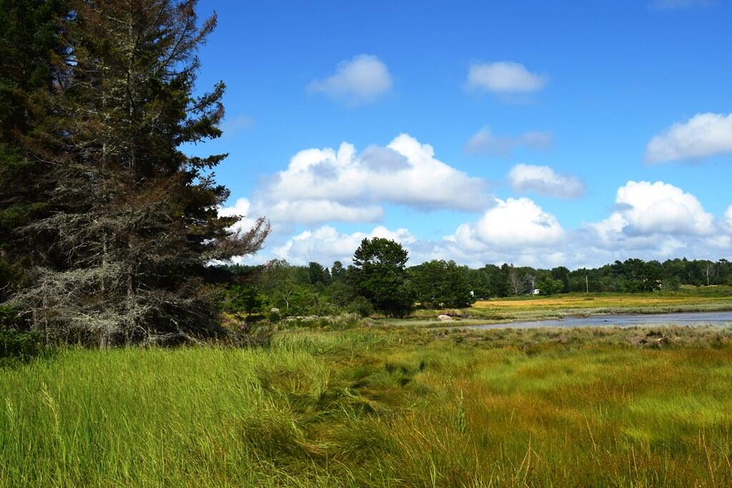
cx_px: 366
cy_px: 244
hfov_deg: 49.5
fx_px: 793
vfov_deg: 34.2
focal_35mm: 39
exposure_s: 1/500
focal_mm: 26
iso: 250
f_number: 11
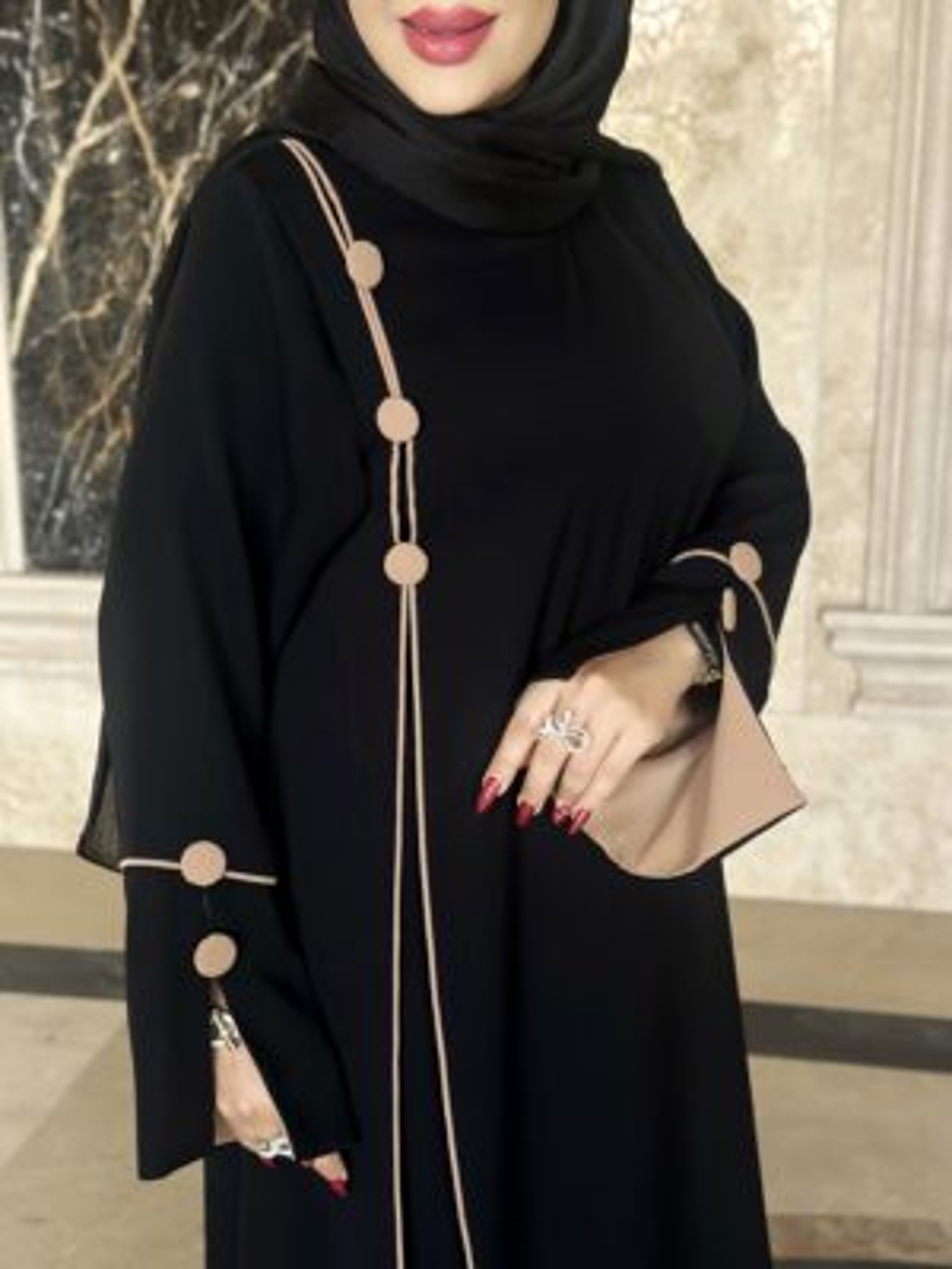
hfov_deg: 30.3
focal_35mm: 48
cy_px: 634
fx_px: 1760
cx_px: 476
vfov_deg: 39.7
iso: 125
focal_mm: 6.86
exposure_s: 1/60
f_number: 1.78
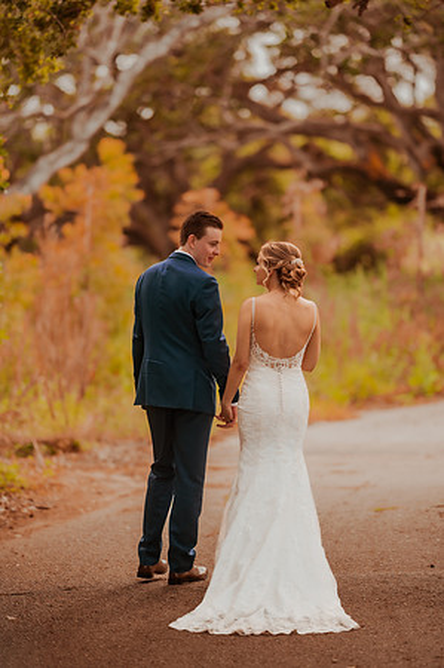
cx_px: 222
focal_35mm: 135
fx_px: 2503
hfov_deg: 10.1
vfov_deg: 15.2
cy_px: 334
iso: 320
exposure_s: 1/1250
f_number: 1.8
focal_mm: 135
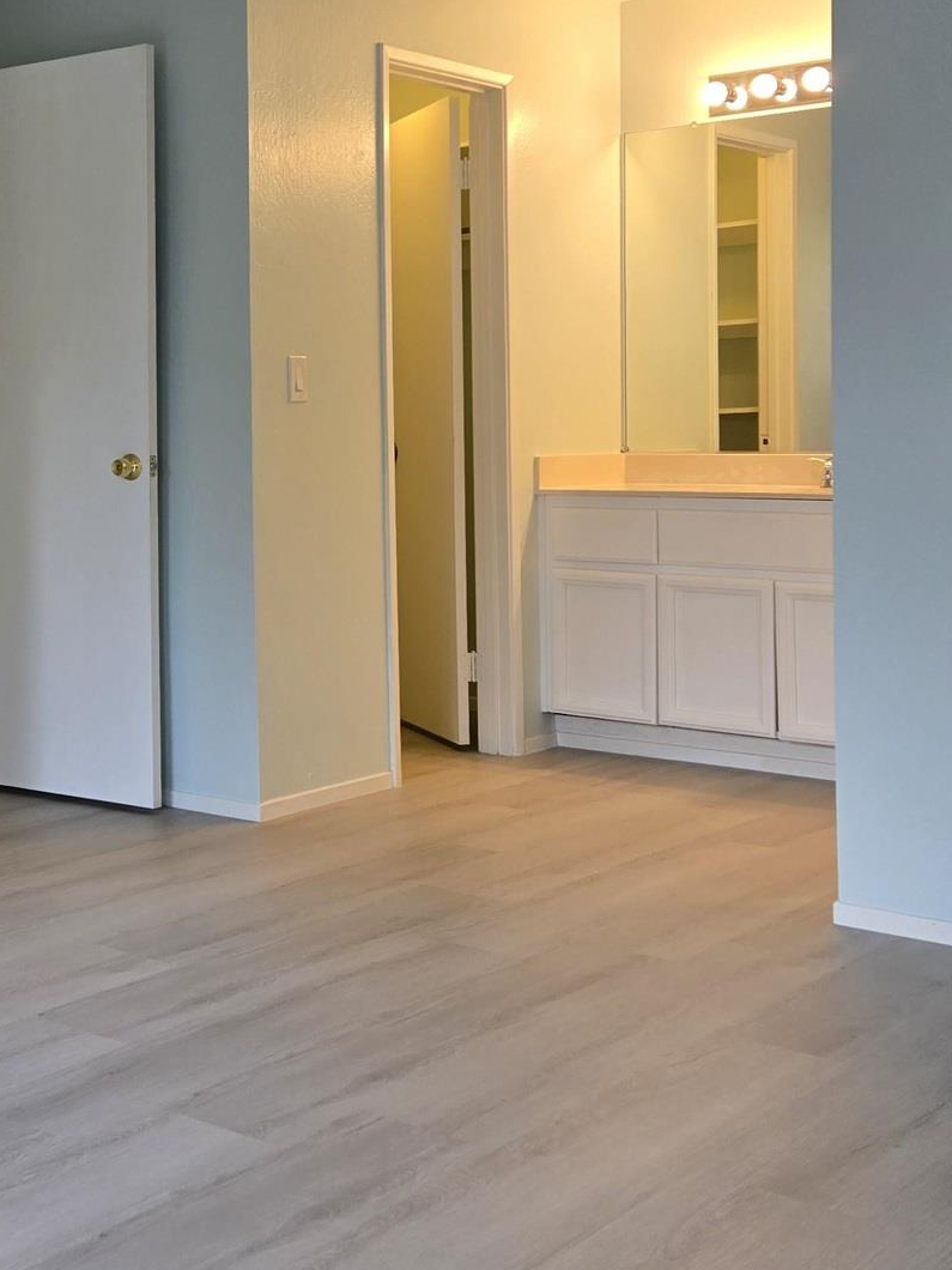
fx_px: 1833
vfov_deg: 37.8
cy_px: 436
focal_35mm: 50
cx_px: 44
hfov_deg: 27.7
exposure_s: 1/120
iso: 64
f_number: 1.8
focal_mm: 5.4
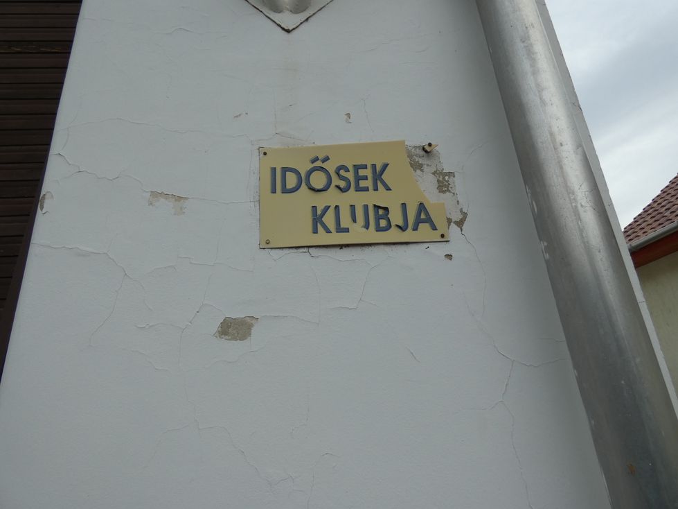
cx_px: 339
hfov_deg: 81.8
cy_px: 254
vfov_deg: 66.0
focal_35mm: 20
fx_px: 392
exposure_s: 1/800
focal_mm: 3.6
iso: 80
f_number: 2.8
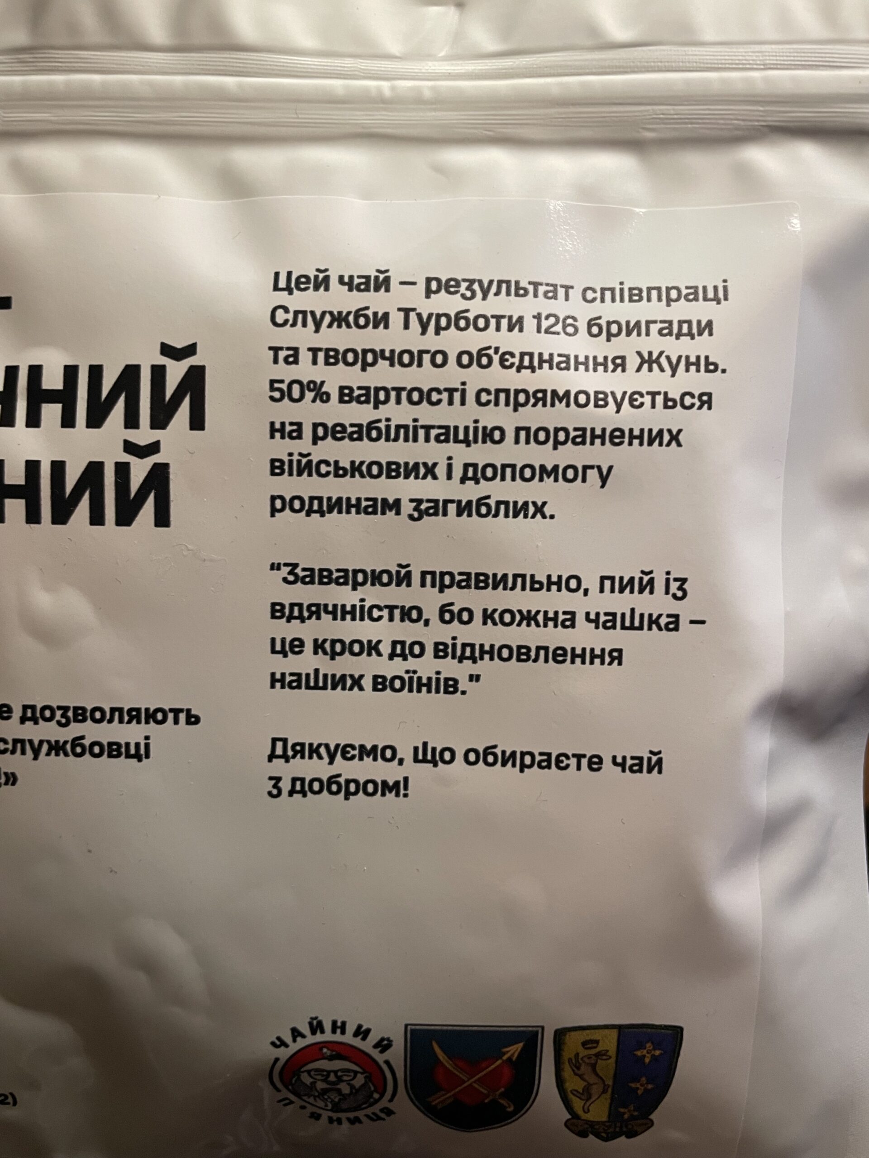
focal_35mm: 26
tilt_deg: -85.6
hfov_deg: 53.1
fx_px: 870
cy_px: 579
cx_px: 434
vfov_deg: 67.3
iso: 100
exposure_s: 1/50
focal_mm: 4.2
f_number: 1.6
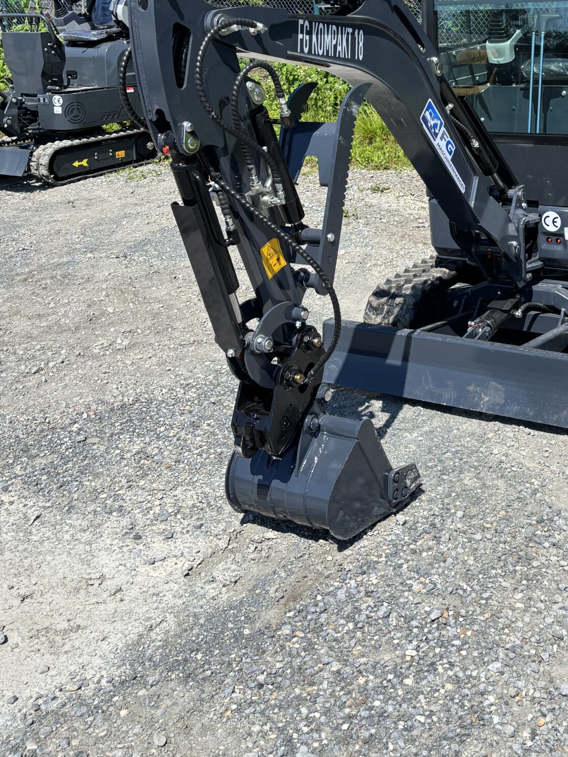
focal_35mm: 45
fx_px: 985
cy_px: 148
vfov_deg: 40.3
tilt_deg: -11.3
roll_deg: +1.4
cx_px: 487
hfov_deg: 31.0
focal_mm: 5.96
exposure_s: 1/2710
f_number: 1.6
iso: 50
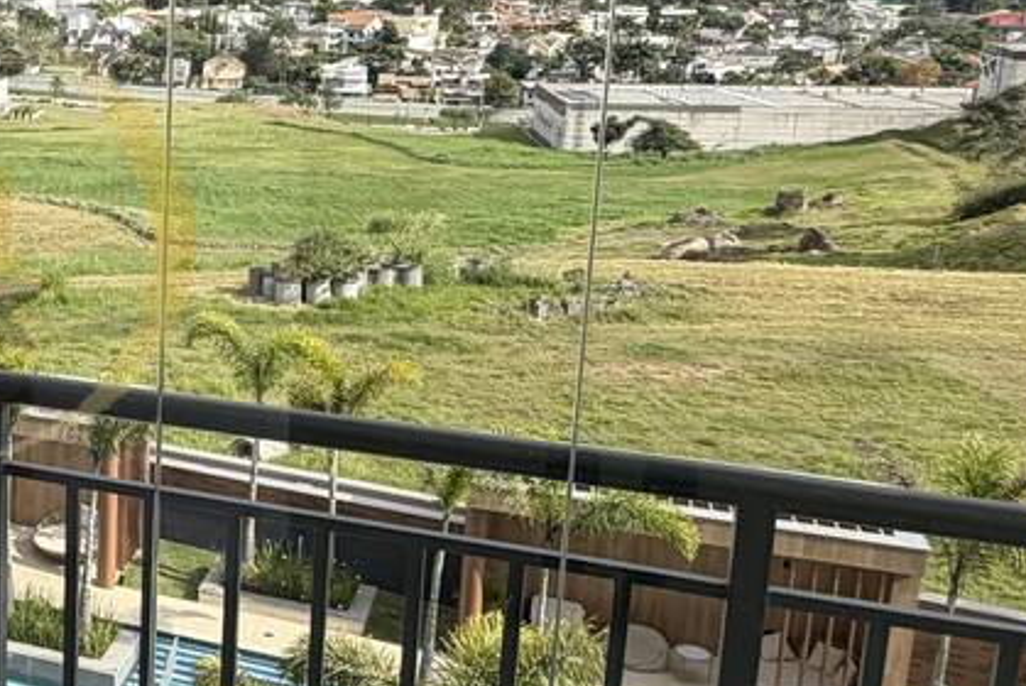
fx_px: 1426
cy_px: 235
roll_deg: +1.3
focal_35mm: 50
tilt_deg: -11.9
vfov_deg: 26.9
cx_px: -196
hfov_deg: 32.8
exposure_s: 1/770
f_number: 2.2
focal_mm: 2.22
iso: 32
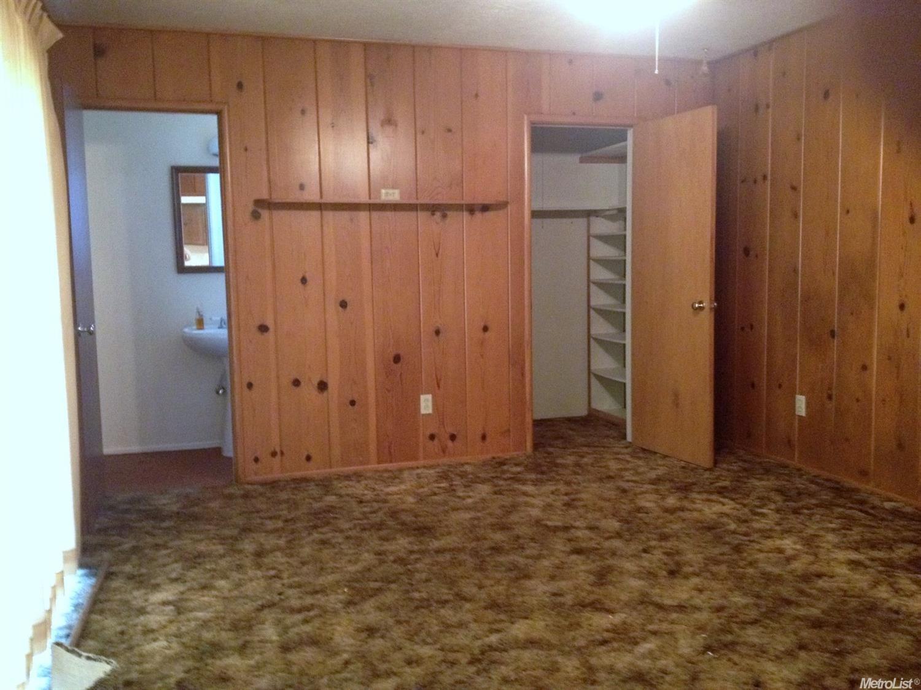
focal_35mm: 35
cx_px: 460
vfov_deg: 40.7
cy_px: 345
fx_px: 931
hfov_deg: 52.6
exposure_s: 1/15
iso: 500
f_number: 2.4
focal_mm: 4.28
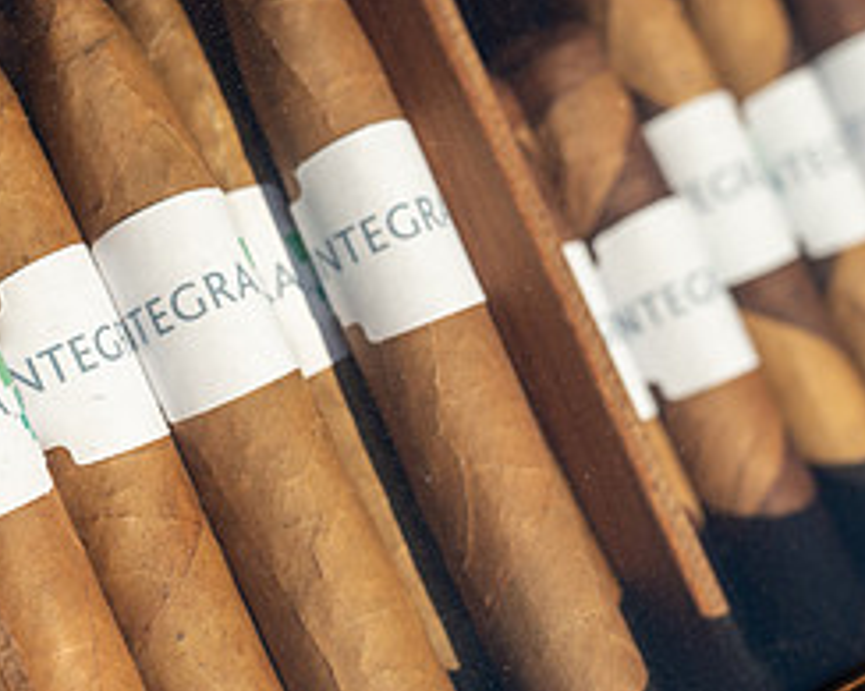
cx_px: 461
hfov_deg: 16.6
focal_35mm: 116
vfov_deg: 13.3
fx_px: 2968
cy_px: 326
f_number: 4
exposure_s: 1/1000
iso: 100
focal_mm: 52
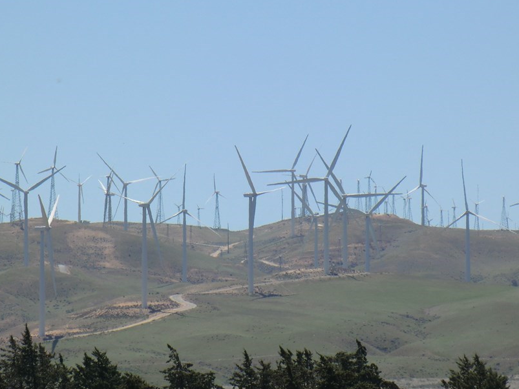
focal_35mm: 306
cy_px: 158
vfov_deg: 4.9
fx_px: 4587
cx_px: 232
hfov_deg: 6.5
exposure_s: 1/500
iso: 64
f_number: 5.7
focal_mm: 43
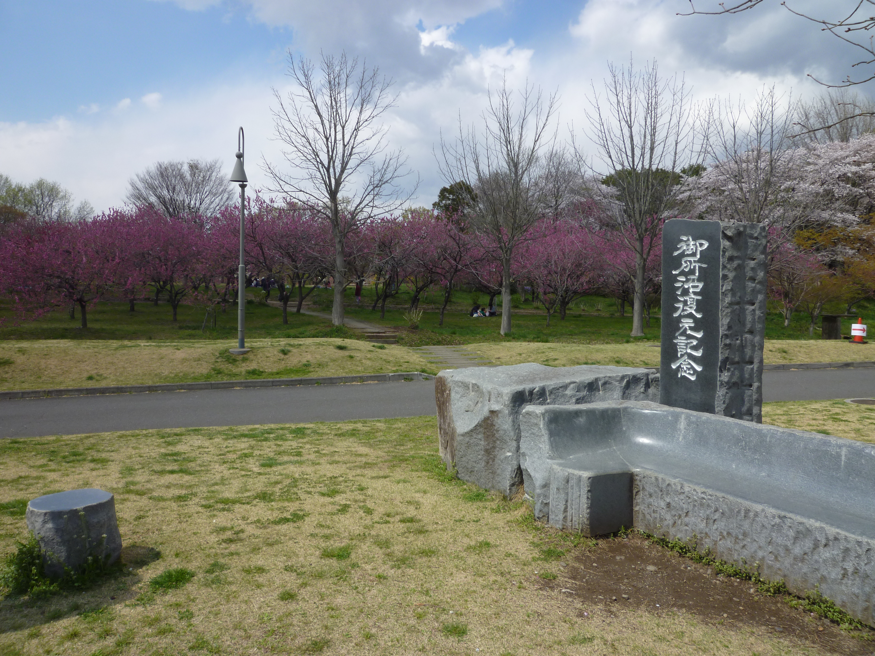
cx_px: 438
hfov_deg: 69.4
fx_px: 632
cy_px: 328
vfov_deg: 54.9
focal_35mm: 25
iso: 80
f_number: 5
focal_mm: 4.5
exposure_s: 1/400
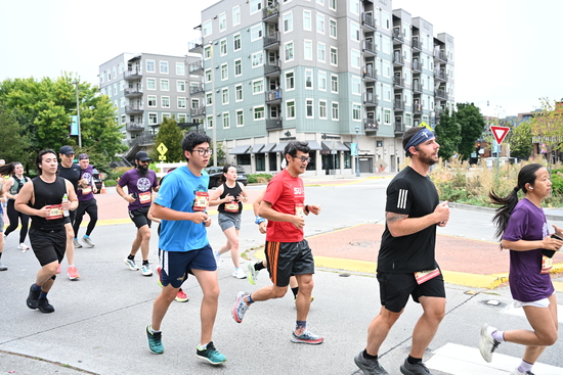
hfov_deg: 57.2
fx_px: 516
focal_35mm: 33
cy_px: 188
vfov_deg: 40.0
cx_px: 282
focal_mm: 33
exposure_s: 1/640
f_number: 4
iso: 2000
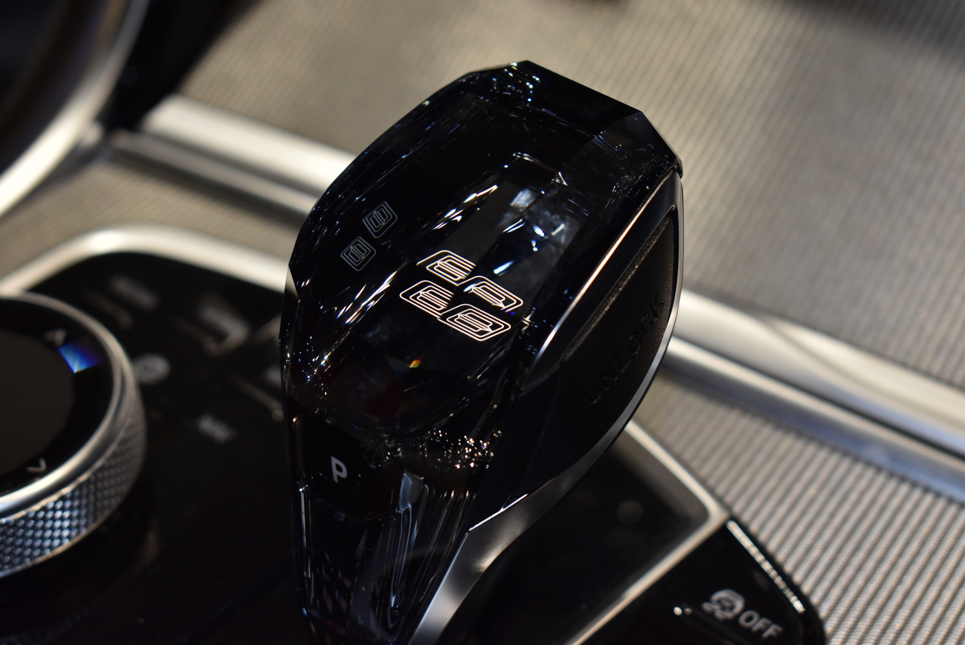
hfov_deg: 28.1
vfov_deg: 19.0
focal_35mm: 72
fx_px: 1931
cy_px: 322
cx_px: 482
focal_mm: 48
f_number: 5.3
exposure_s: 1/80
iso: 560
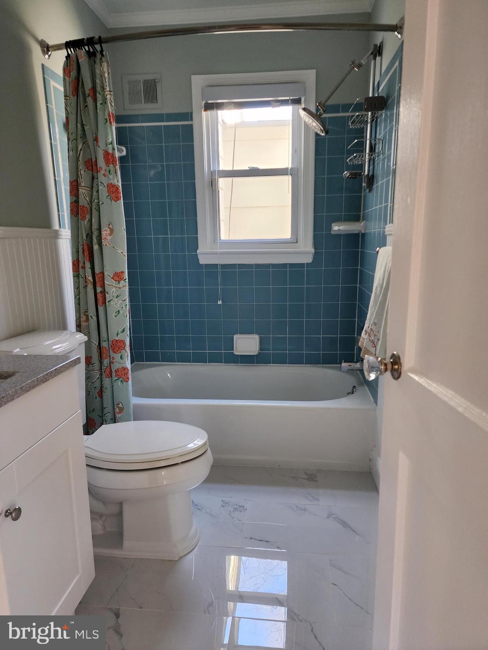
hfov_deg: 58.9
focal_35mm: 23
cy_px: 325
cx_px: 244
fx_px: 432
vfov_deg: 73.9
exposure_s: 1/120
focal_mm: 6.4
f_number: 1.8
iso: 400
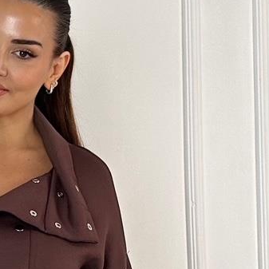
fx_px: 1117
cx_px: -100
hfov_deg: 13.2
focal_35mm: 127
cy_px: 259
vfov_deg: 13.6
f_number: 1.78
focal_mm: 6.86
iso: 250
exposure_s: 1/98
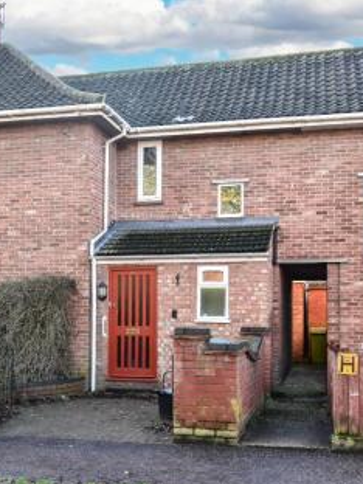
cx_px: 78
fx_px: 615
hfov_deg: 32.1
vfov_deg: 42.9
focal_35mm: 44
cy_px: 244
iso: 400
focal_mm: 20
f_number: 8
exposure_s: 1/60
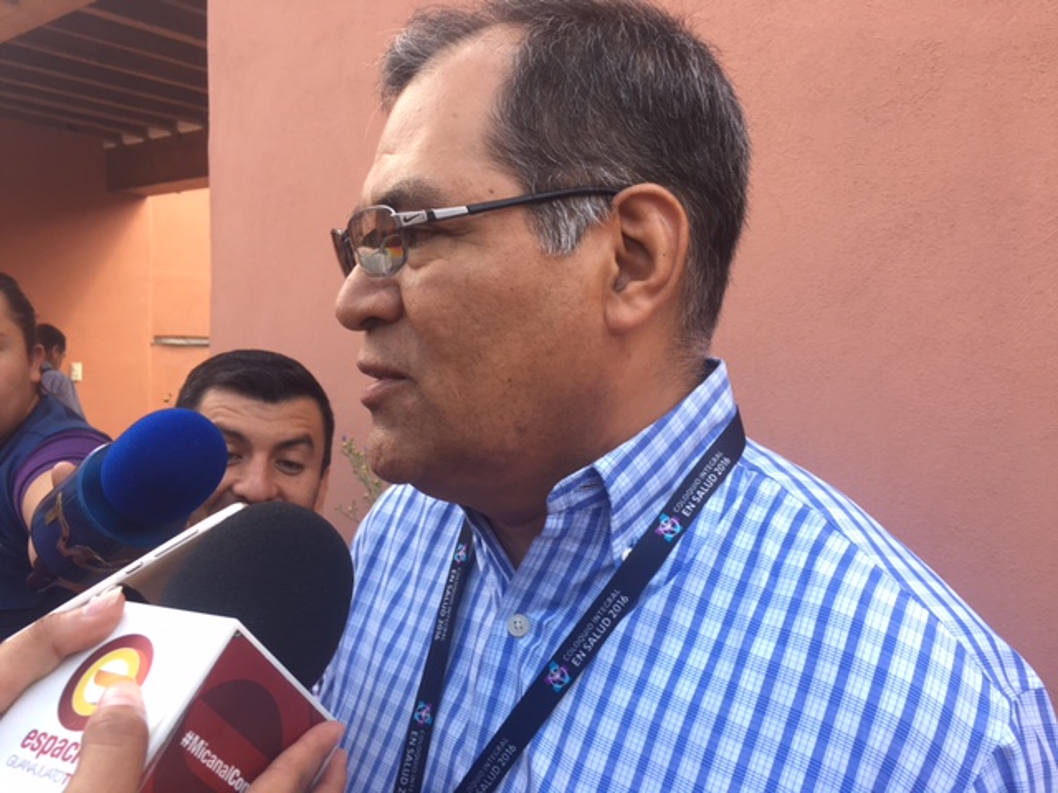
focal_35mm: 29
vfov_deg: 48.2
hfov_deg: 61.7
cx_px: 529
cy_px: 396
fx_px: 886
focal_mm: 4.15
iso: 25
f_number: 2.2
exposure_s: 1/120
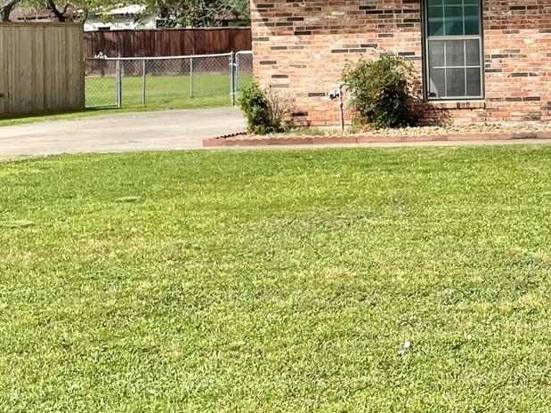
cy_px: 47
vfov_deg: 16.9
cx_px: 685
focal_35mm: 86
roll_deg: +1.6
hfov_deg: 21.0
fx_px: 1369
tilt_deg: -0.3
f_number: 1.6
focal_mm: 4.2
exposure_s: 1/3861
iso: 32
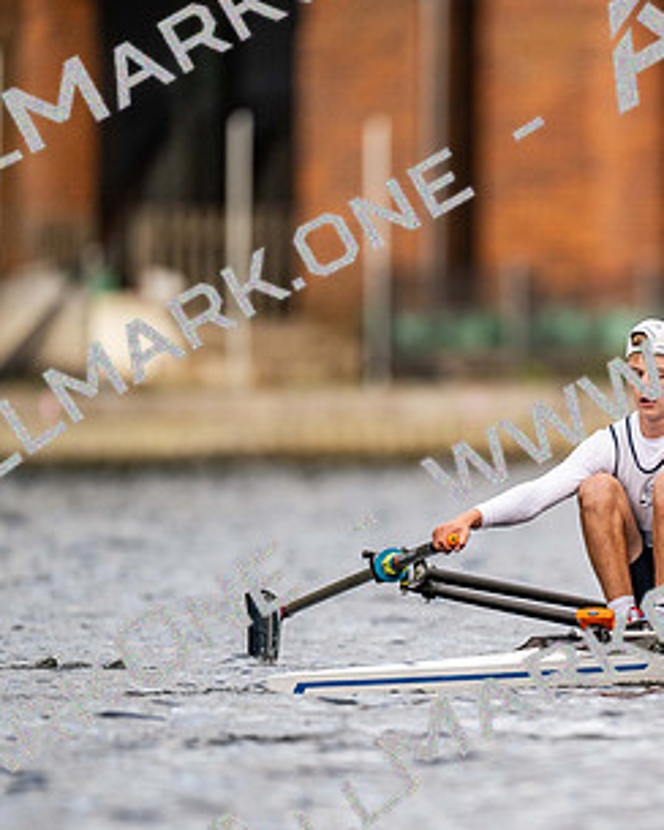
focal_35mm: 1071
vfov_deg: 1.8
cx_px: 757
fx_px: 26309
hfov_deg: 1.4
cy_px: 512
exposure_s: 1/2500
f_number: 4
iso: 640
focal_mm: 600
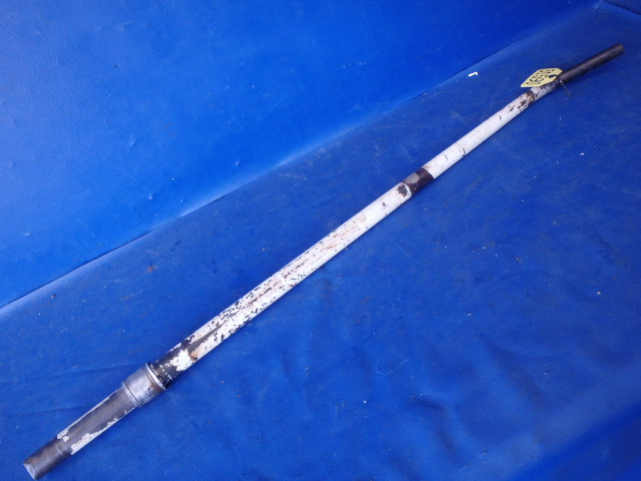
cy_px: 240
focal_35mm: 28
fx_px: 518
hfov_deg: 63.4
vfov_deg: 49.7
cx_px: 320
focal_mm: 5
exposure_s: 1/50
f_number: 3.9
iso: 200
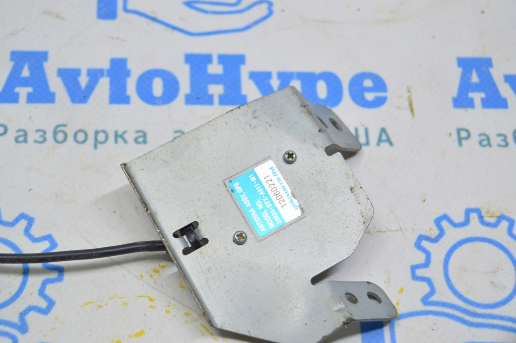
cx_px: 258
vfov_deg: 16.5
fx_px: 1182
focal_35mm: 82
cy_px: 172
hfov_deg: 24.6
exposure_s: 1/20
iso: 400
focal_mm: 55
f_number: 5.6
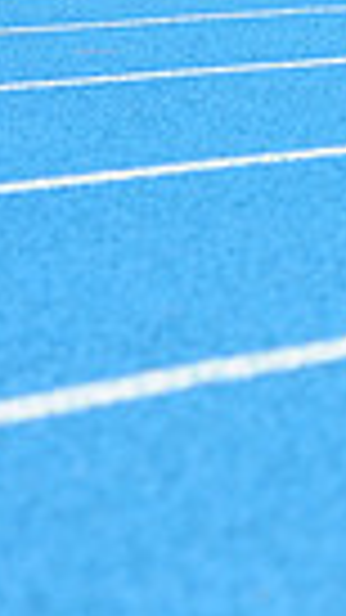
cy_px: -153
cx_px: 1177
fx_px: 5076
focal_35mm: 311
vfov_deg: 6.9
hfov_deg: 3.8
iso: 640
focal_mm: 70
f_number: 7.1
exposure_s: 1/2000
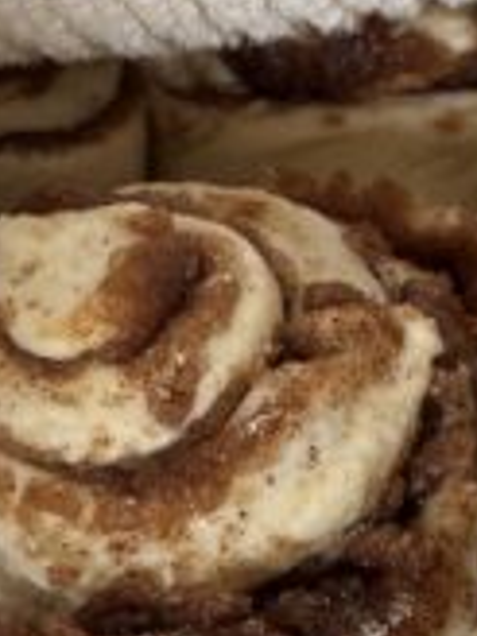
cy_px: 132
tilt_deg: -32.9
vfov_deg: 13.1
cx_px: 341
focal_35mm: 150
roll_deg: -0.3
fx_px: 2756
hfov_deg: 9.9
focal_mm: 6.76
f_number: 1.78
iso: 100
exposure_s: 1/120
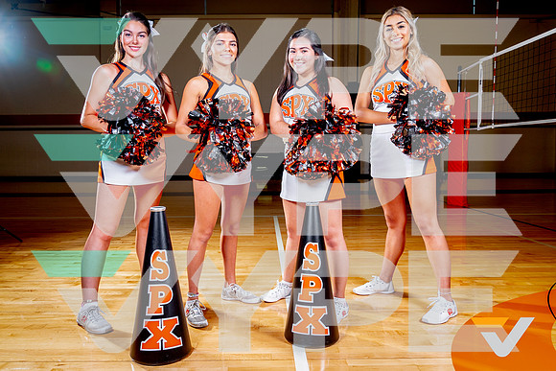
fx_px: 427
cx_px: 267
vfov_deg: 46.9
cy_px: 176
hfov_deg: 66.1
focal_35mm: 28
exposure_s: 1/125
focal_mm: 24
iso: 100
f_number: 8
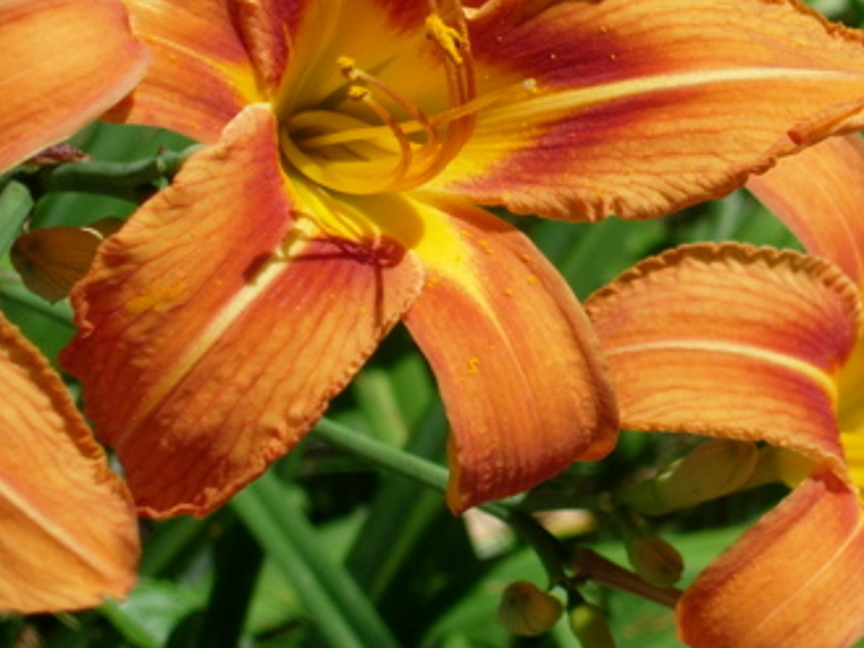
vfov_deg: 6.7
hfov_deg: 9.0
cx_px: 809
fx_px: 5493
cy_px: 100
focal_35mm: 220
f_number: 4.9
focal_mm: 23.4
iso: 64
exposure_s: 1/836
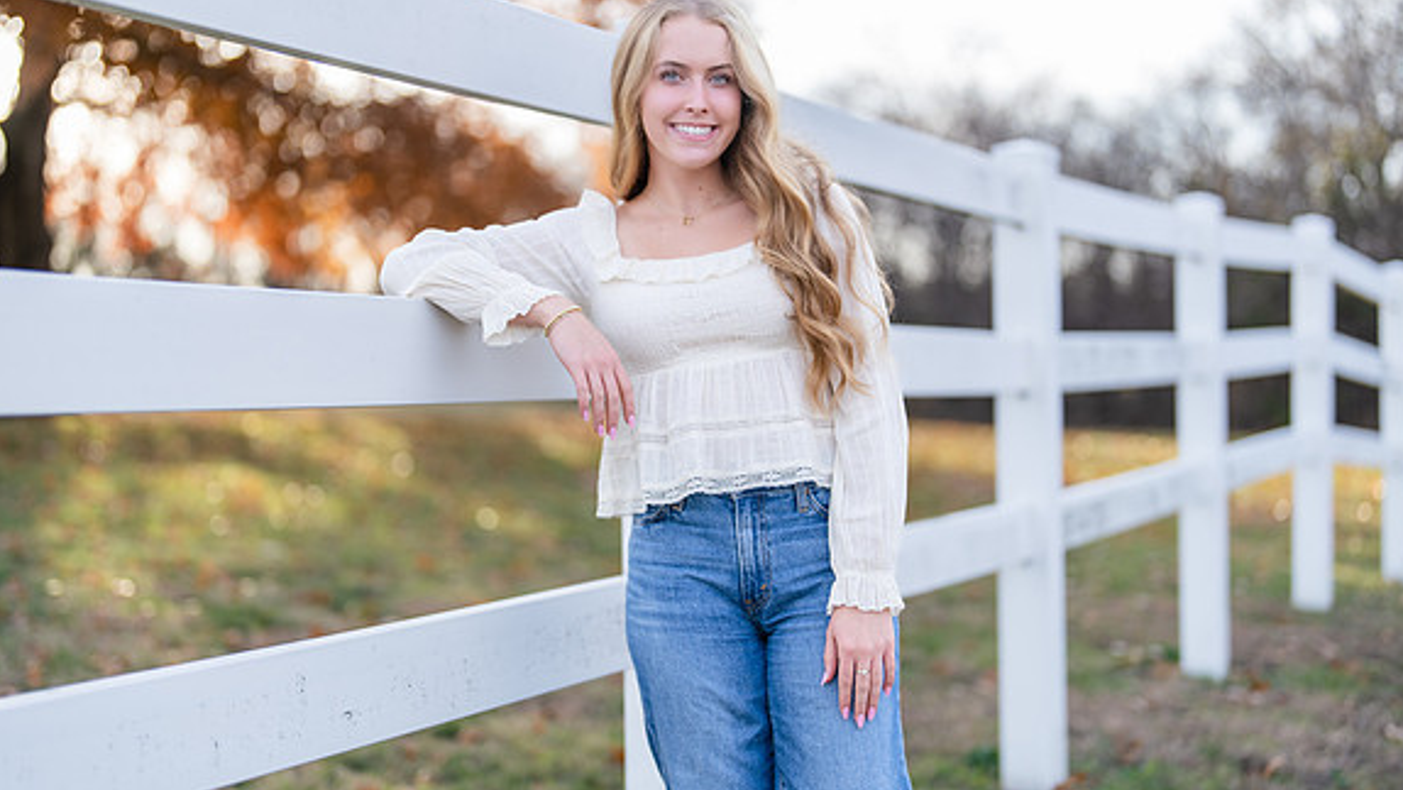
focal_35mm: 57
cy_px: 360
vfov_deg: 21.1
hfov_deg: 36.6
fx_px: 2121
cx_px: 670
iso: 100
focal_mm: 50
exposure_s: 1/1600
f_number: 1.2
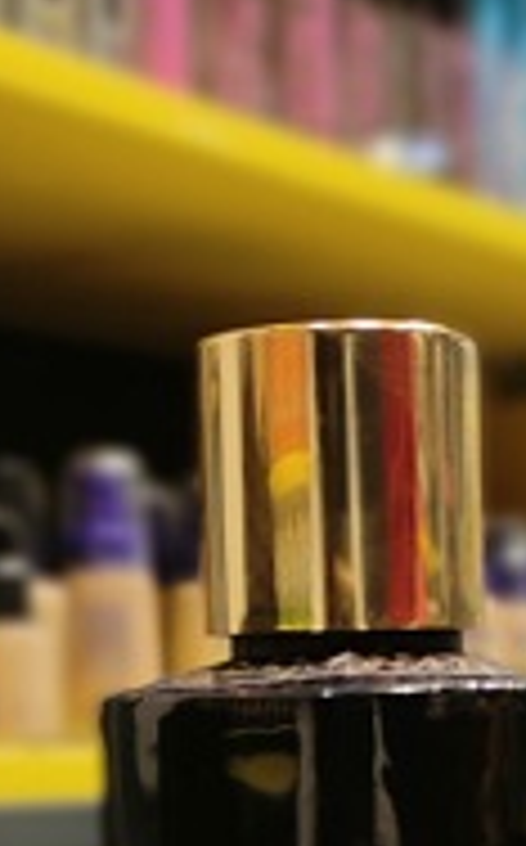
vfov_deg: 20.1
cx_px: 393
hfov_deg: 13.3
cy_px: 986
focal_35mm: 98
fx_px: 2255
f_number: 1.89
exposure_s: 1/100
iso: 101
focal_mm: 5.43
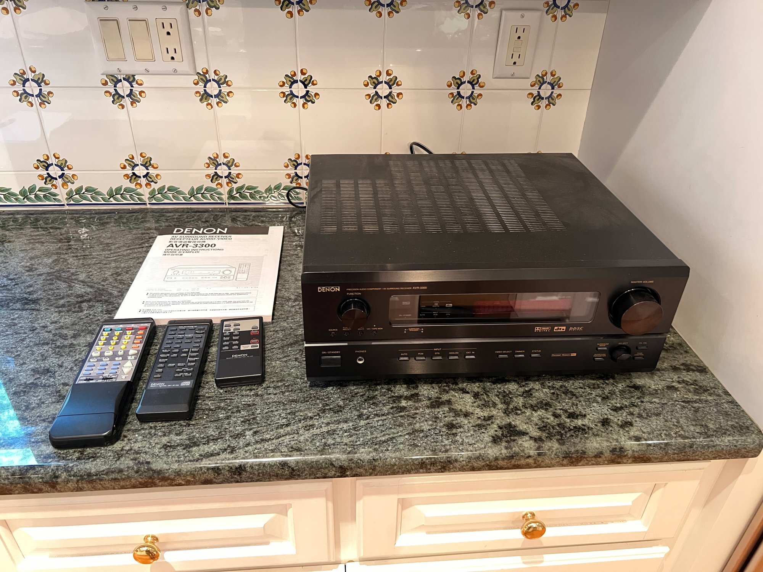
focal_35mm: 26
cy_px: 286
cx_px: 382
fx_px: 573
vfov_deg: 53.1
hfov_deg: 67.3
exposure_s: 1/30
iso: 1000
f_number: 1.5
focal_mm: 5.7
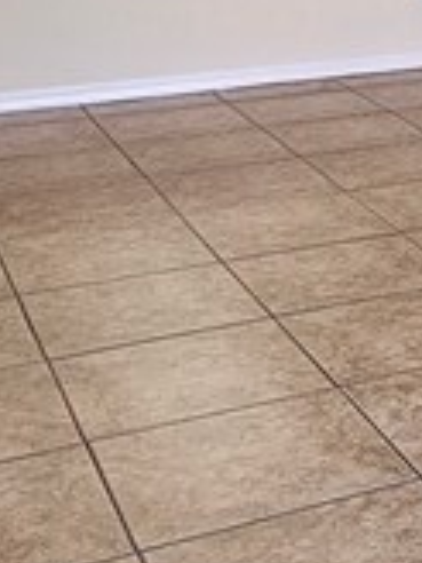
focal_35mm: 81
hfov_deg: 15.4
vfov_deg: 24.1
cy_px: 230
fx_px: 1317
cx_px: 789
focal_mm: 2.2
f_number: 2.2
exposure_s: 1/60
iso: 160
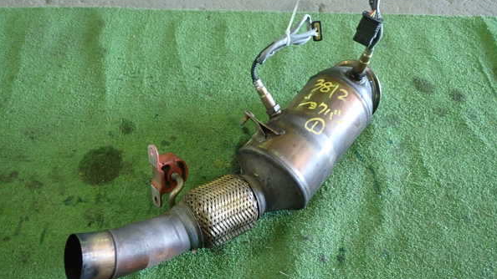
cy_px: 129
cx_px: 249
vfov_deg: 35.6
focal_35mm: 33
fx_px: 435
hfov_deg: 59.5
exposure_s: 1/30
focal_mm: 5.4
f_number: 2.3
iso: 400
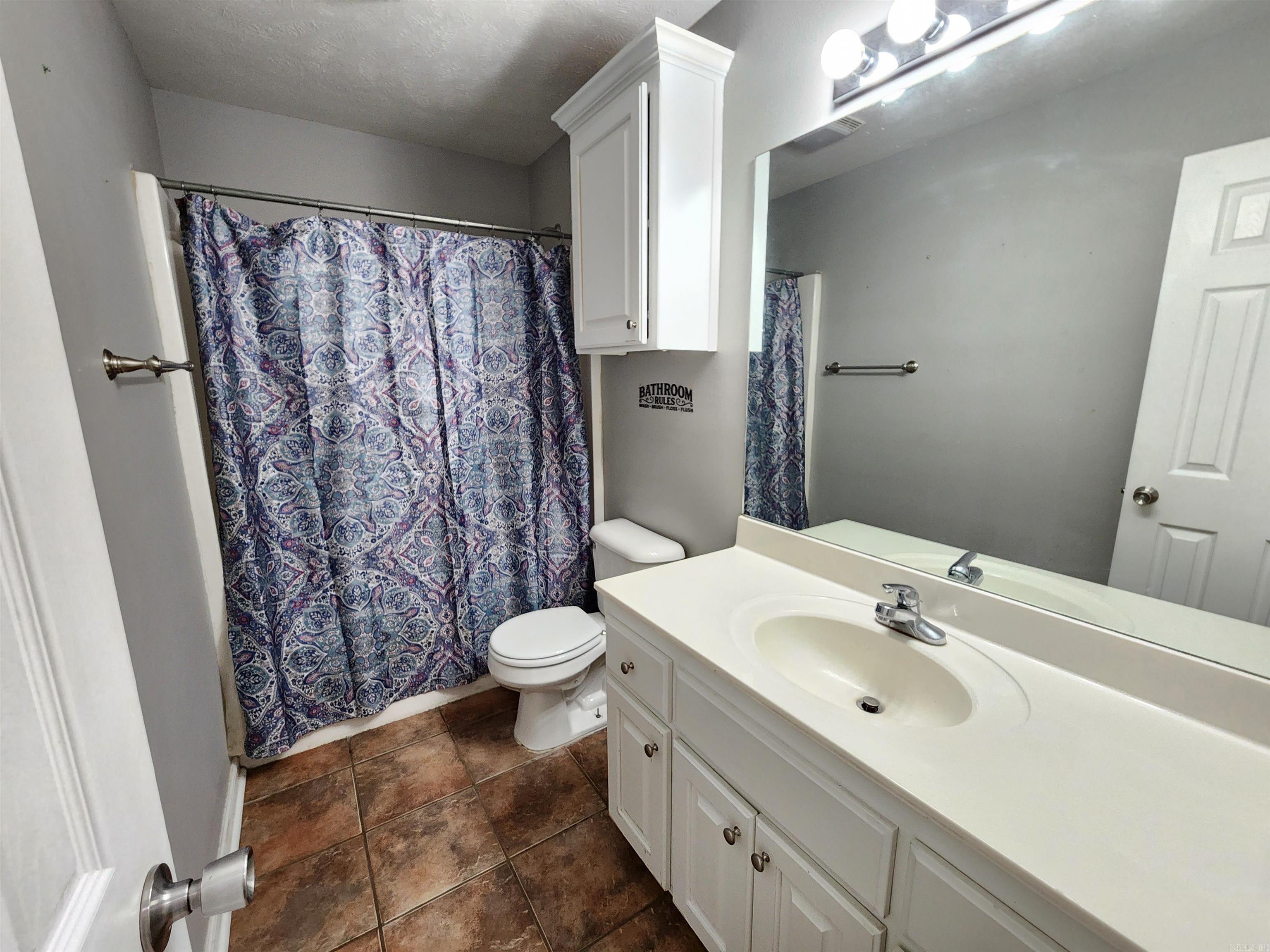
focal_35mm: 13
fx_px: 477
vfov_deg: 89.9
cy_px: 476
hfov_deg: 106.2
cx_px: 635
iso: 400
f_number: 2.2
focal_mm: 2.2
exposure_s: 1/60
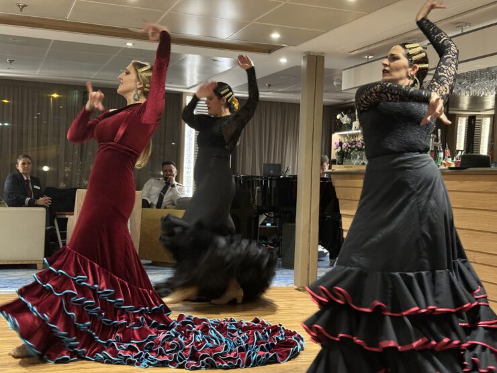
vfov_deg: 30.3
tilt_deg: -0.9
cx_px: 248
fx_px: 689
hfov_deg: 39.7
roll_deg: -2.2
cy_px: 186
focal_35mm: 48
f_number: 1.78
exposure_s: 1/33
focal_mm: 6.76
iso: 400
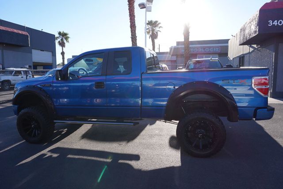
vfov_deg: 53.1
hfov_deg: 73.8
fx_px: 189
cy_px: 94
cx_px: 142
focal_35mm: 24
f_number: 8
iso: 100
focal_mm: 16
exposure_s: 1/100
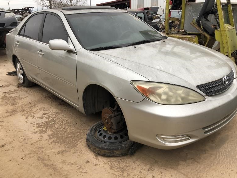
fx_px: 199
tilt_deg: -20.7
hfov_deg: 61.7
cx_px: 122
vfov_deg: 48.2
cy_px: 89
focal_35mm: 29
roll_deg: +0.9
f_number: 1.8
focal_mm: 3.99
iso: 20
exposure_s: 1/40
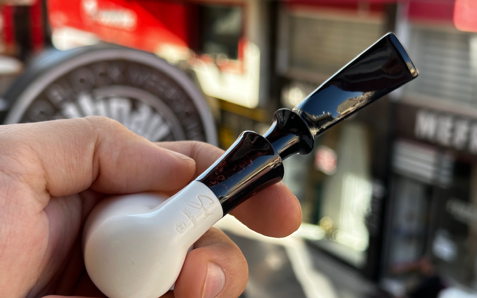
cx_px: 239
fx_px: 663
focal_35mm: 51
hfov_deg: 39.6
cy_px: 176
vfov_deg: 25.3
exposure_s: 1/467
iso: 64
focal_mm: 6.86
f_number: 1.78
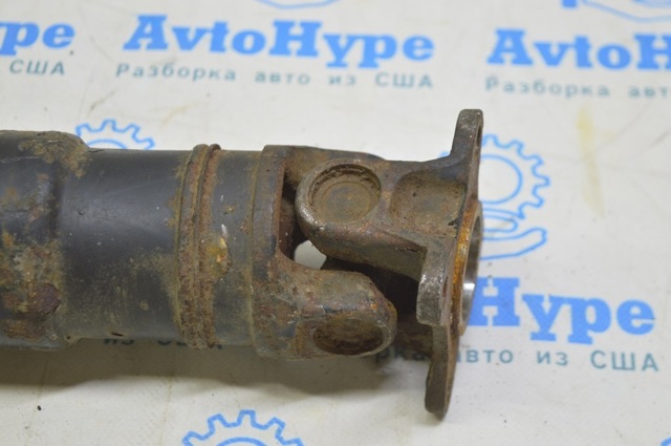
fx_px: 1340
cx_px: 336
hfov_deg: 28.1
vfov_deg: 18.9
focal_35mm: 72
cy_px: 223
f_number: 5.6
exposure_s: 1/20
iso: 400
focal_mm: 48
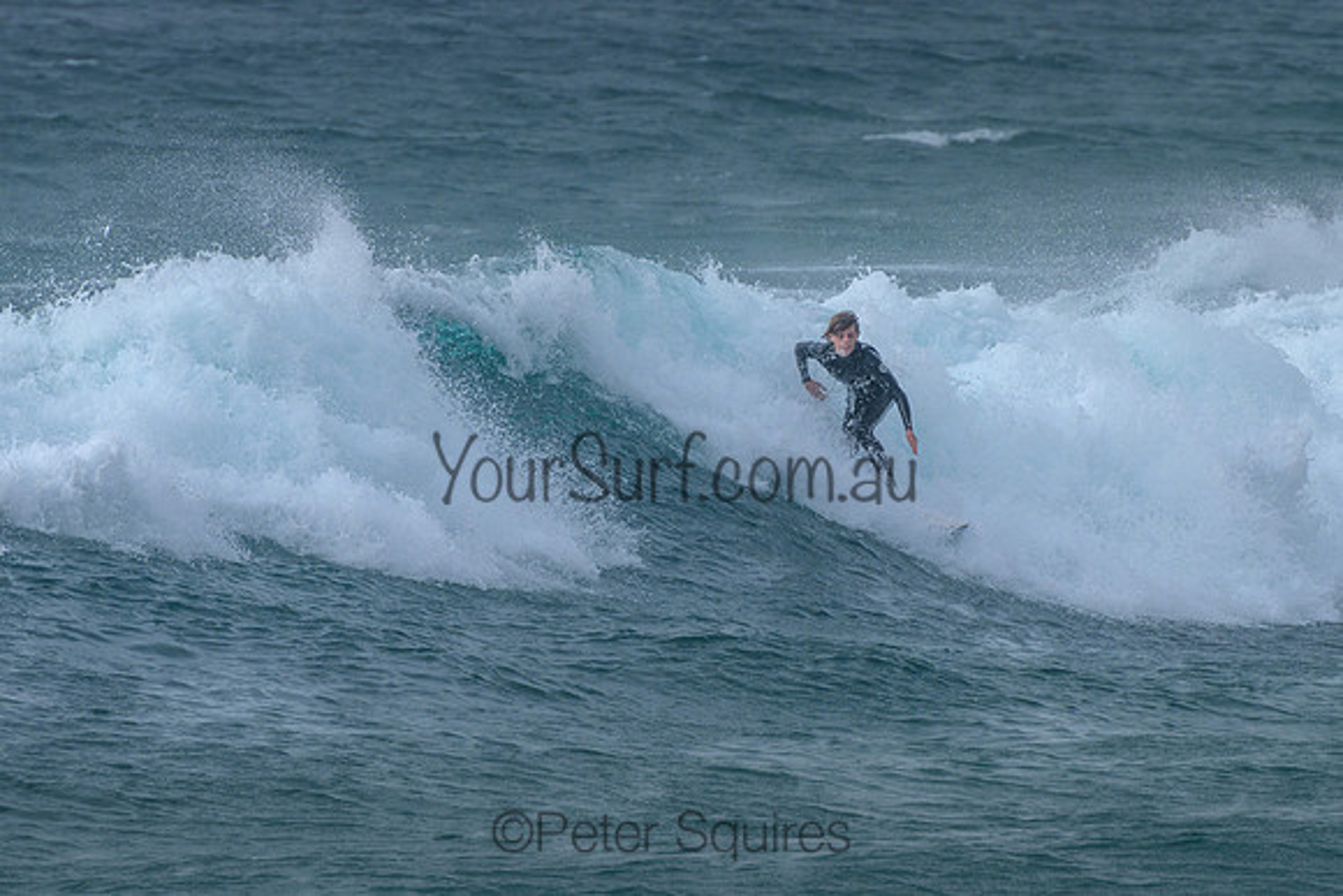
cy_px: 429
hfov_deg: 3.7
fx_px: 20534
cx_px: 770
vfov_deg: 2.5
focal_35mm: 550
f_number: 9
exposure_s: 1/2000
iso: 500
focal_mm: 400
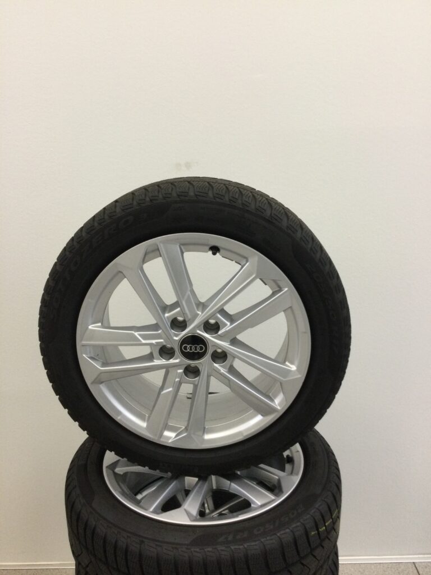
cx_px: 216
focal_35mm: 31
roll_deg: +2.4
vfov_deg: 58.4
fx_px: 515
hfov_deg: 45.4
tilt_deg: -13.7
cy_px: 288
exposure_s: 1/33
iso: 80
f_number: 2.4
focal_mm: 3.3
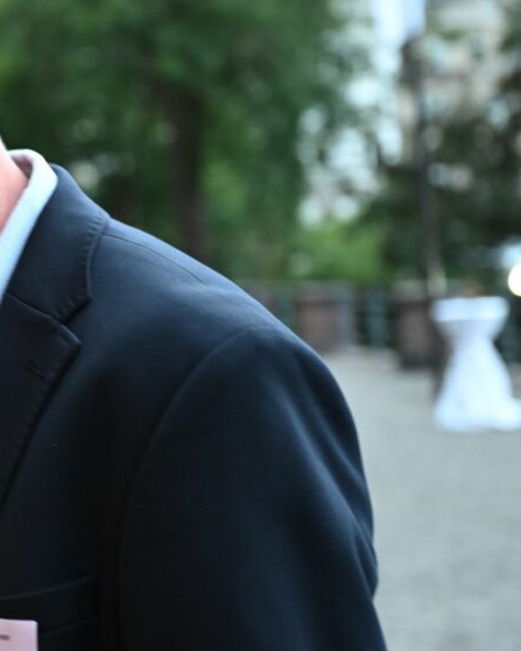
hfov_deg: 15.4
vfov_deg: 20.6
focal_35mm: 93
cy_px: 277
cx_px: -245
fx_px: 1793
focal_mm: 41
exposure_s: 1/250
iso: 2000
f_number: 3.2
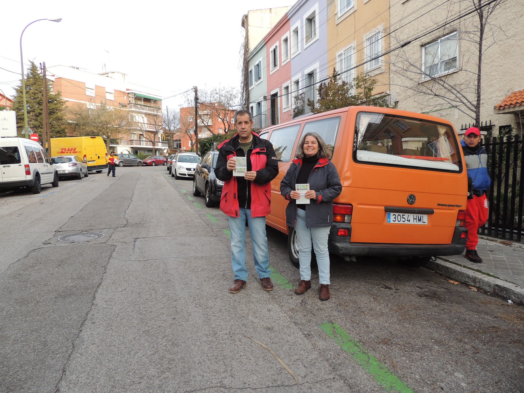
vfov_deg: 56.8
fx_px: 363
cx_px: 262
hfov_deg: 71.6
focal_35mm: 24
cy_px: 196
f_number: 3
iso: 100
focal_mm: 4.3
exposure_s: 1/125
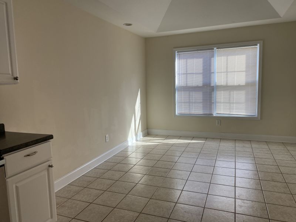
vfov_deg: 53.1
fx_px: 222
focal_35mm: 26
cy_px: 111
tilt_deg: -4.8
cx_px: 148
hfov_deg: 67.3
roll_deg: +1.5
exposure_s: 1/201
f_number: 1.8
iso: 32
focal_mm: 4.25
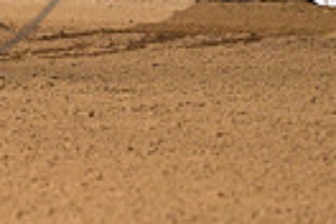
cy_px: -177
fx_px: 8231
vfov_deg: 1.6
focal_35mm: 882
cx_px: -181
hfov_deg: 2.3
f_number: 4
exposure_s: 1/200
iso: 2500
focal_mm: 200
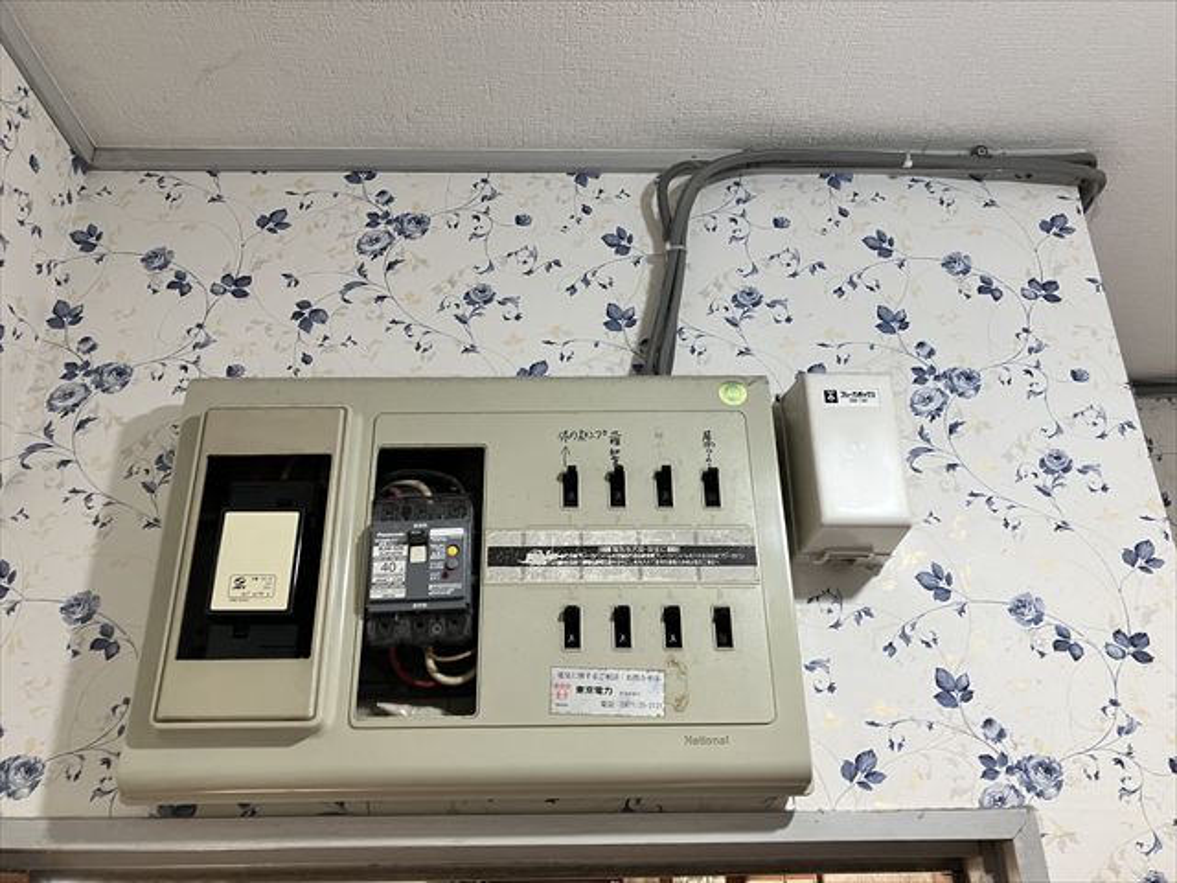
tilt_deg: +25.7
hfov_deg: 63.4
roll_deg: +1.7
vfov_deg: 49.7
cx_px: 588
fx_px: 952
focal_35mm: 28
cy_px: 442
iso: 64
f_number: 1.8
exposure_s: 1/50
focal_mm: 3.99
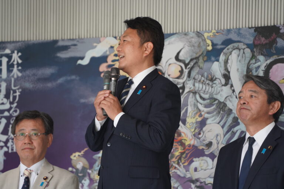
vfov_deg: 6.9
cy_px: 94
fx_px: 1577
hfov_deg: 10.3
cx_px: 142
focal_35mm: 200
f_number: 5.6
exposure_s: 1/250
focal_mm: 200
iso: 1600
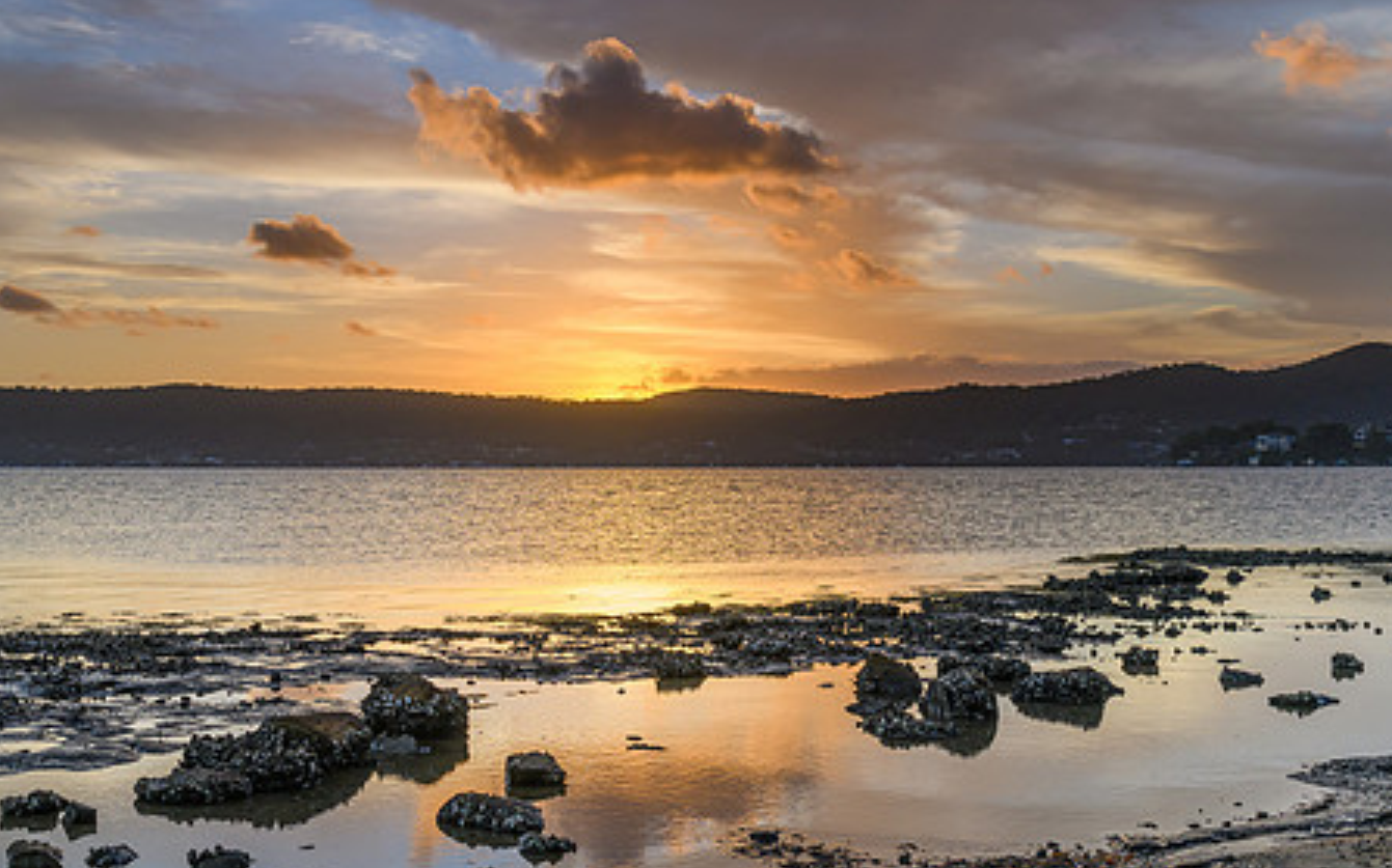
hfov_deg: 44.0
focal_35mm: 45
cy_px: 440
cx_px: 520
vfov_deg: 28.6
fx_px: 1706
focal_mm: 34
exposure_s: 1/50
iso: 250
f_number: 7.1
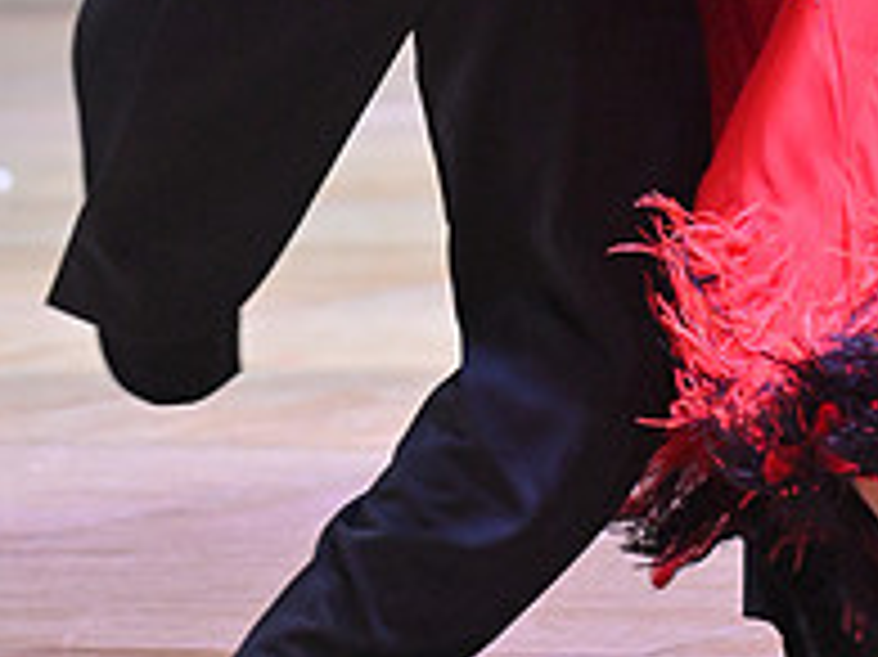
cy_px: -266
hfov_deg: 4.3
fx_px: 11610
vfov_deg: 3.2
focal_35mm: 458
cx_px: 718
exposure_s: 1/400
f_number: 4.5
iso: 4000
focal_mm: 160
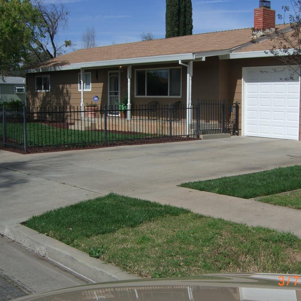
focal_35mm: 51
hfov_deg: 33.3
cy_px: 145
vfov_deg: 33.4
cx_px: 186
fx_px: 502
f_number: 8
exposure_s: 1/320
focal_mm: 7.9
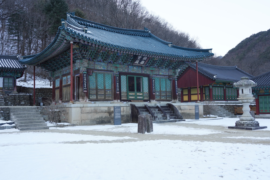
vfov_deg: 38.9
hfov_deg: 55.8
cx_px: 135
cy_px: 90
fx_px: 255
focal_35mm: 34
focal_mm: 34
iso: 250
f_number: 6.3
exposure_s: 1/100
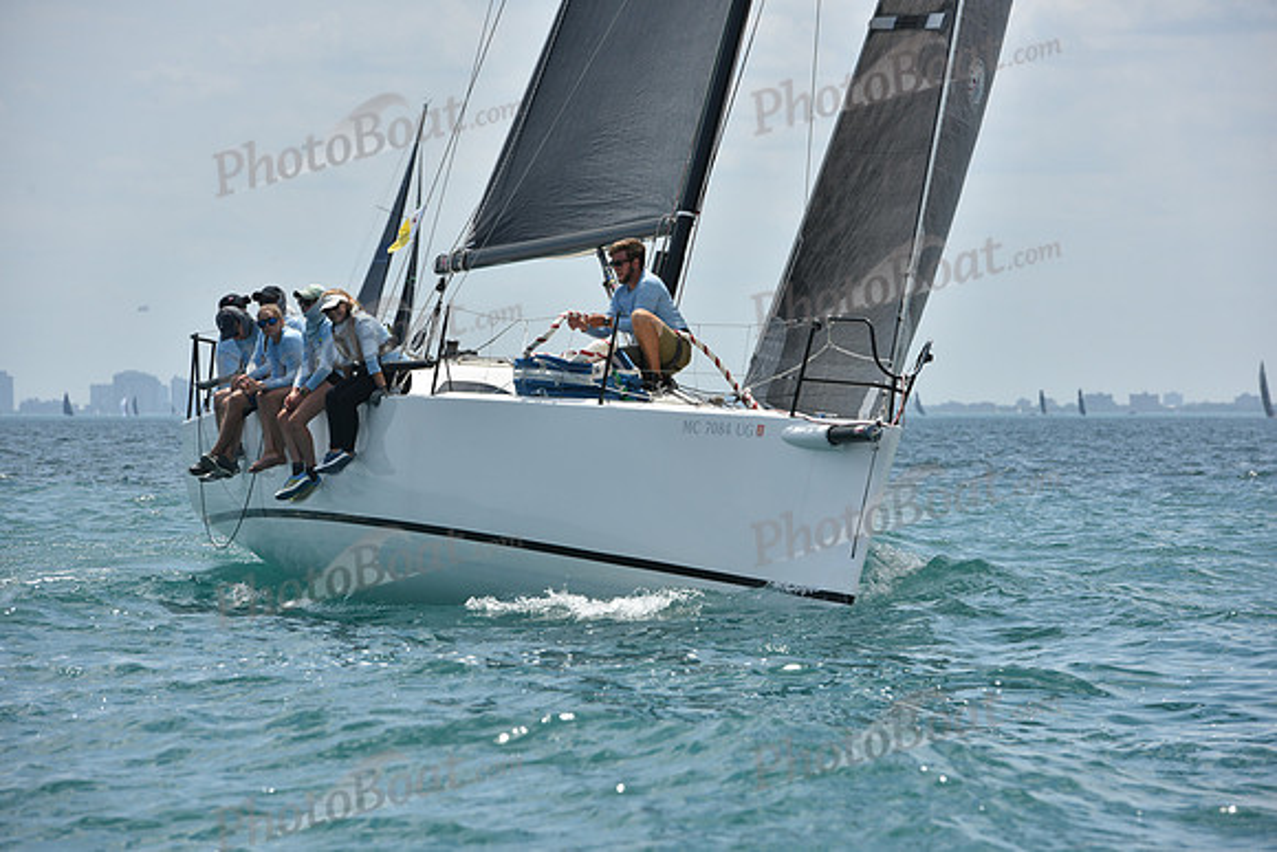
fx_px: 6564
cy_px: 426
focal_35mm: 185
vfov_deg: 7.4
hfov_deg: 11.1
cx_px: 638
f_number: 9
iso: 250
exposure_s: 1/1250
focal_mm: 185
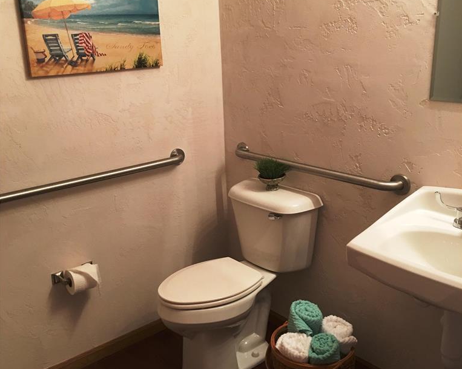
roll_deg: +2.7
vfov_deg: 39.1
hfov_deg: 47.9
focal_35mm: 38
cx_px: 231
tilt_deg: -14.9
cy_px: 175
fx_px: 519
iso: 64
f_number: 2.2
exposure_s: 1/15
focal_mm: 4.15
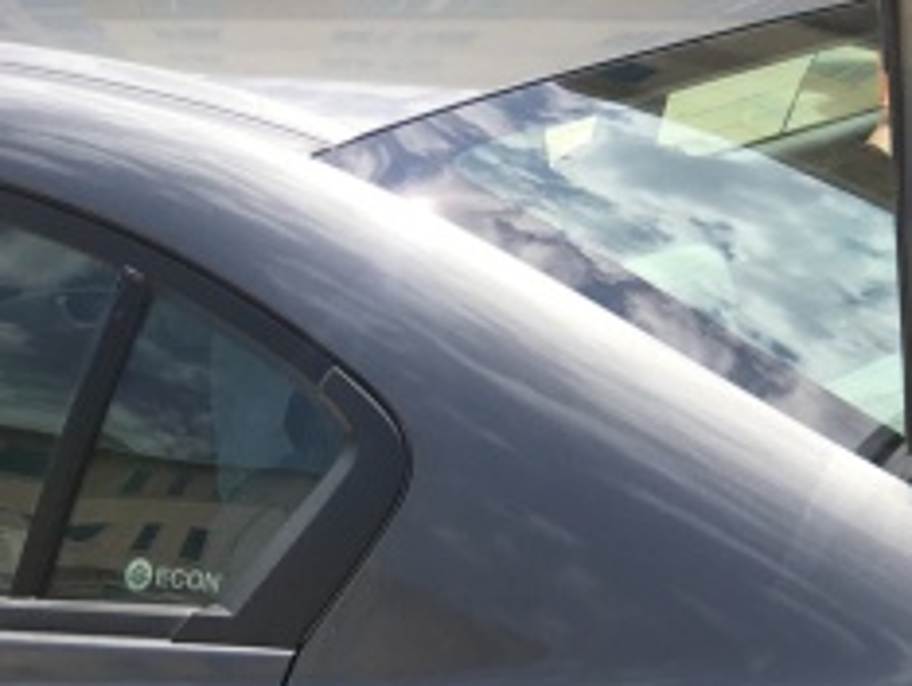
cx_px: 1465
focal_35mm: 99
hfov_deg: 17.3
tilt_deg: -8.3
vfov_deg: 14.7
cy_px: 12
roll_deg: +0.1
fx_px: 2611
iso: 25
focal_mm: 4.15
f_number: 2.2
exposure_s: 1/1083
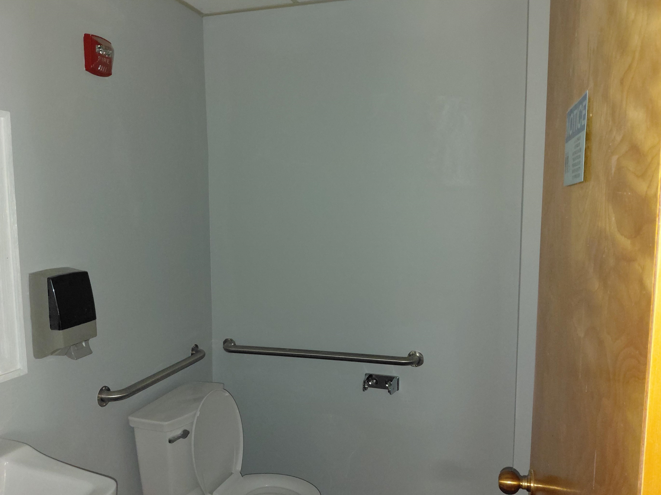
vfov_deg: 49.7
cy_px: 262
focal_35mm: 28
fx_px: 535
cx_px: 336
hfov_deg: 63.4
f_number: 1.8
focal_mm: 4.69
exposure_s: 1/40
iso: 320
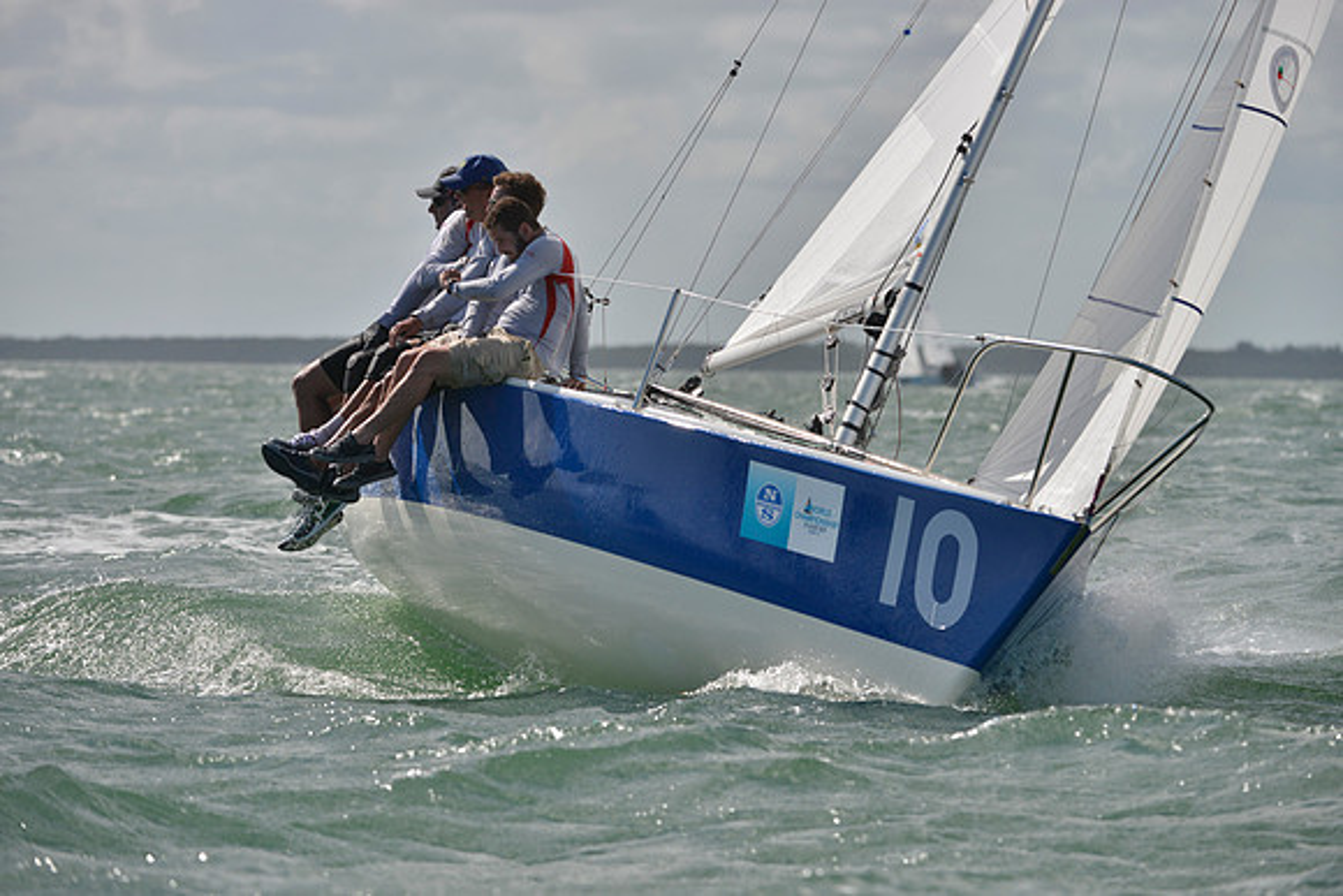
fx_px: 9328
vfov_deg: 5.5
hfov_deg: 8.2
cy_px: 448
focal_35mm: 250
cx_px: 672
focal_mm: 250
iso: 280
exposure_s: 1/2500
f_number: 5.6
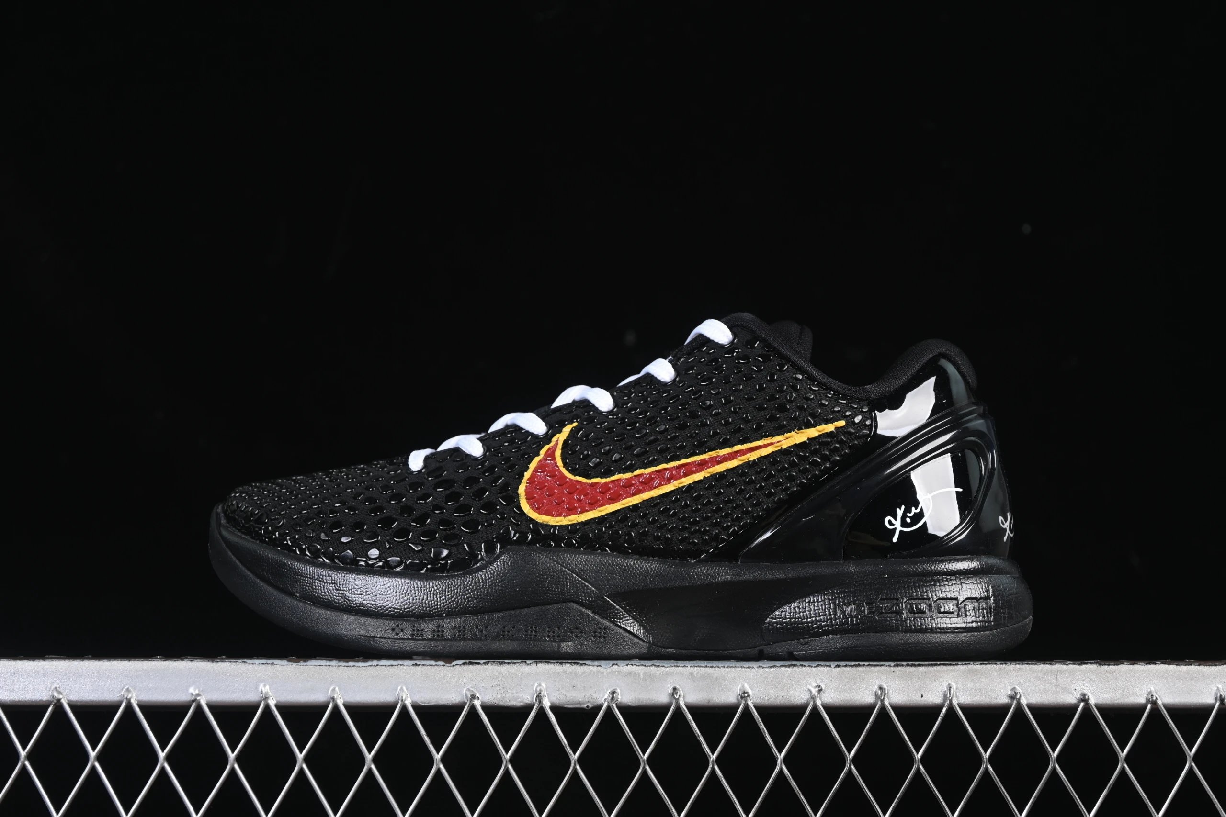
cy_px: 408
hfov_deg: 27.0
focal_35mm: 75
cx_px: 613
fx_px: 2554
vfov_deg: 18.2
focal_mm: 50
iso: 160
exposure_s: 1/60
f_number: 6.3
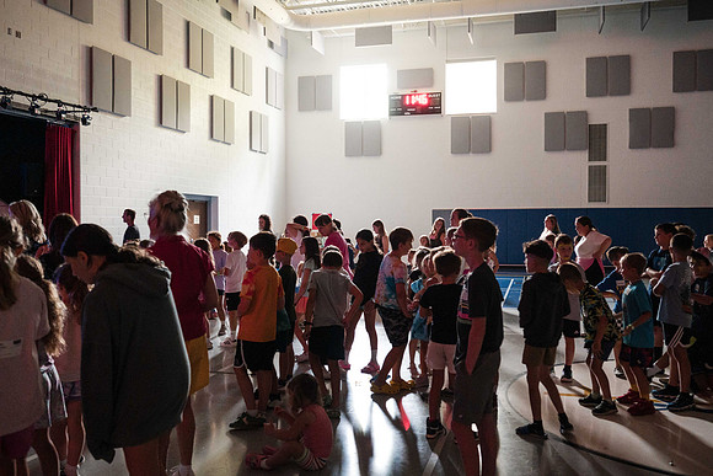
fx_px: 625
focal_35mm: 32
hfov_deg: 59.4
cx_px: 353
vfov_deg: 41.7
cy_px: 232
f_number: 4
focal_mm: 30
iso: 4000
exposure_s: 1/60
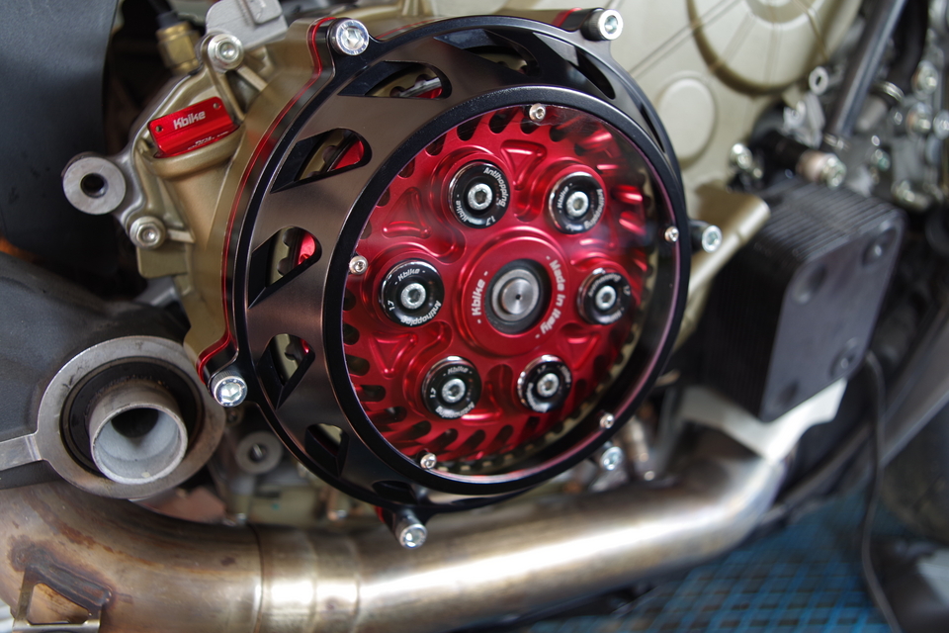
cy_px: 316
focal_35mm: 30
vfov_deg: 43.6
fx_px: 791
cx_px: 474
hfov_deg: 61.9
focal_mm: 20
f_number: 4
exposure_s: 1/6
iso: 100
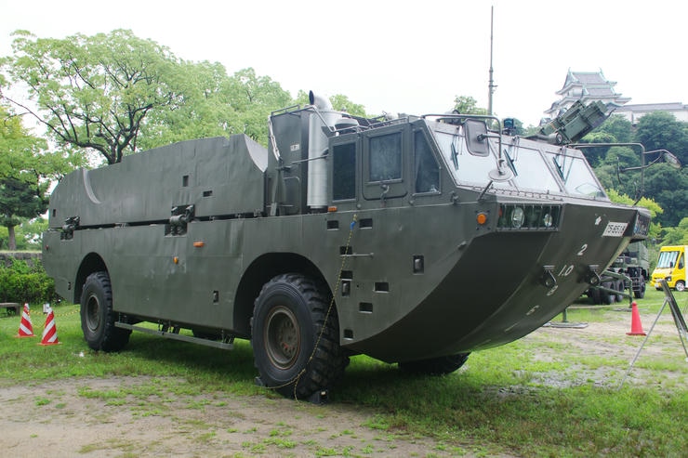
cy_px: 229
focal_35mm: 37
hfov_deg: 51.9
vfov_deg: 35.9
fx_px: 707
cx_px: 344
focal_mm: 24
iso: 640
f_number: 8
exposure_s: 1/250
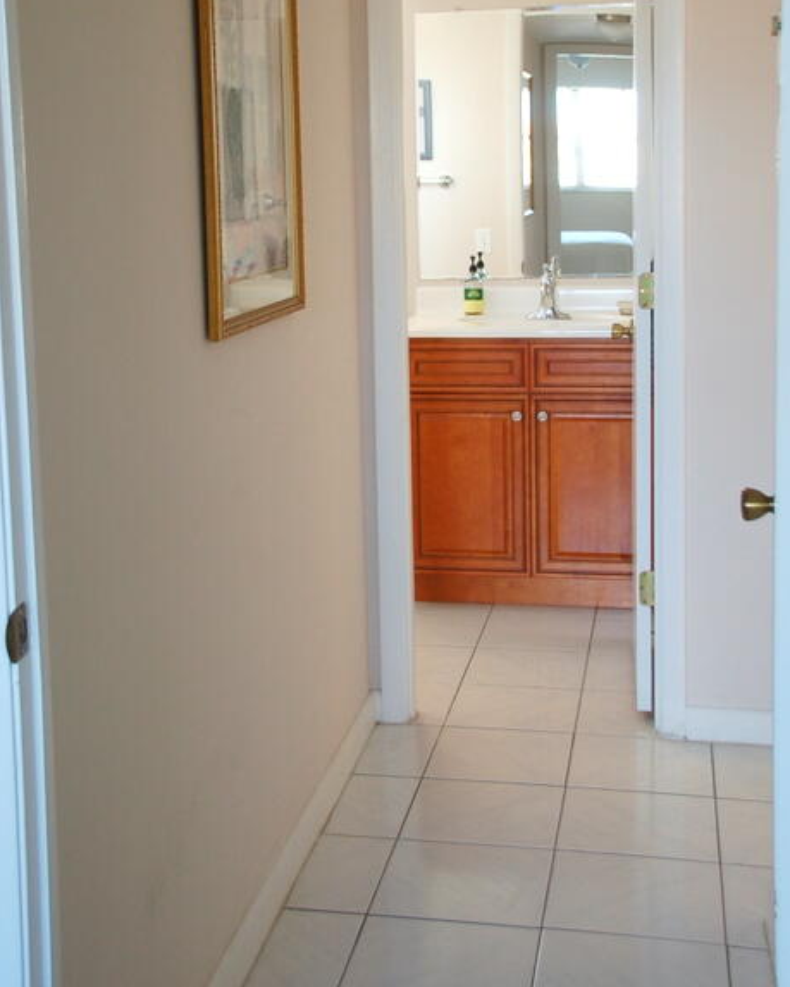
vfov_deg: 36.3
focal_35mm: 51
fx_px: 1489
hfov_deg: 29.7
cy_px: 339
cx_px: 357
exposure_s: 1/50
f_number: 4
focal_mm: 26
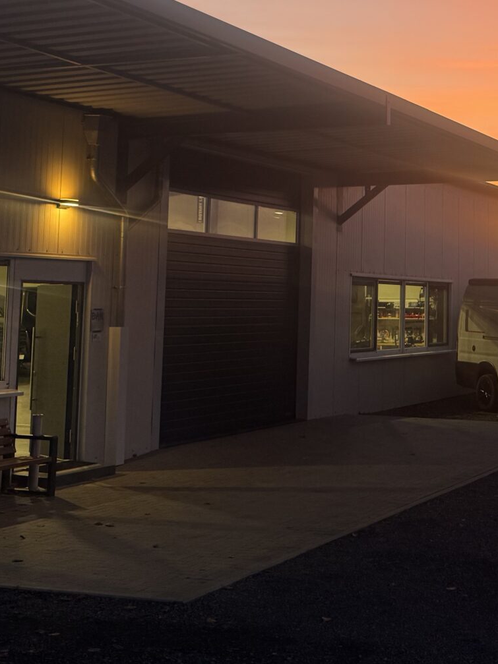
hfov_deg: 22.7
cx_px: 547
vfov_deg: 31.2
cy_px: 169
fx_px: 1170
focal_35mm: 61
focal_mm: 6.76
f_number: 1.78
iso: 100
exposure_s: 1/121
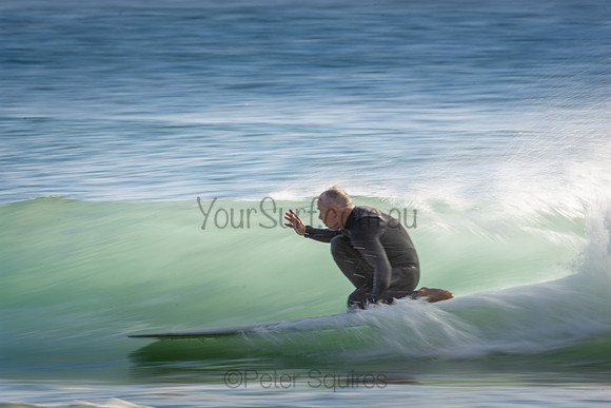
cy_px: 204
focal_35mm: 750
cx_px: 306
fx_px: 12732
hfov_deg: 2.7
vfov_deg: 1.8
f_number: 20
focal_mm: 500
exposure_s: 1/30
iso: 100
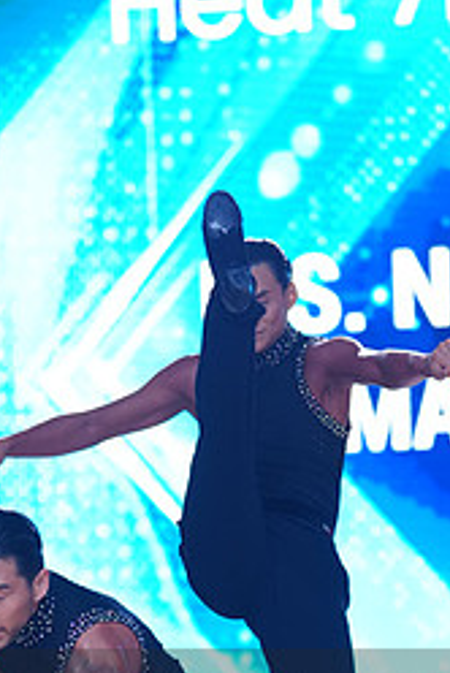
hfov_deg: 5.4
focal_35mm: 257
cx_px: 226
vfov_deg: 7.9
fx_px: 4805
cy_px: 741
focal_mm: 110
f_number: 2.8
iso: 1250
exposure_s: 1/1000
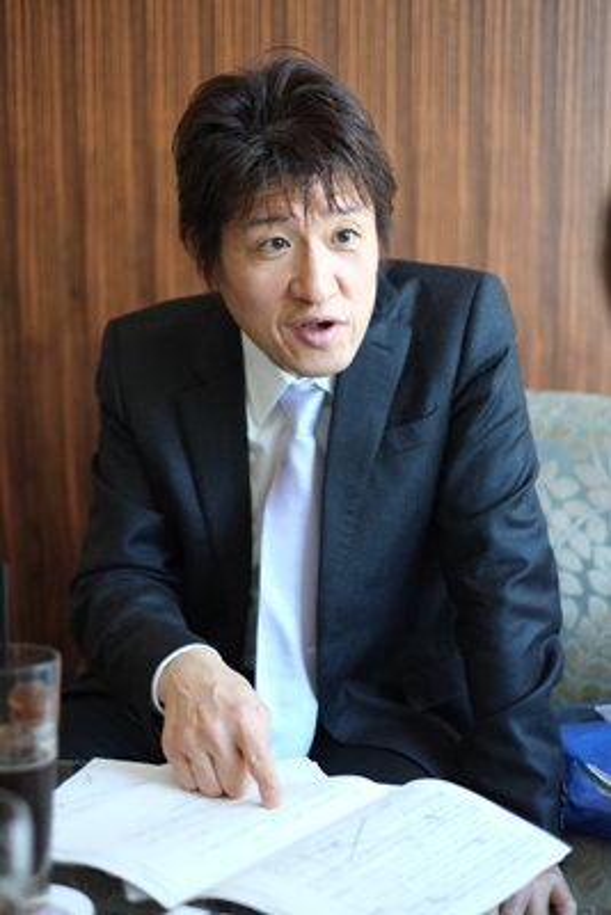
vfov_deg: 37.5
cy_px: 458
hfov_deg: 25.5
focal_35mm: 53
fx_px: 1348
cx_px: 306
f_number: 1.6
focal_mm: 35
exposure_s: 1/500
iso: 1600
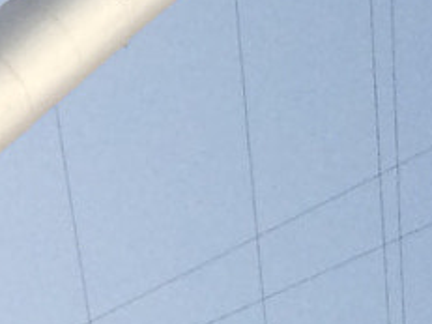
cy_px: -174
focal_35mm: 201
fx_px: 2507
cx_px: 41
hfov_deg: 9.8
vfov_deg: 7.3
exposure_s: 1/30
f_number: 2.2
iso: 80
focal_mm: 4.15
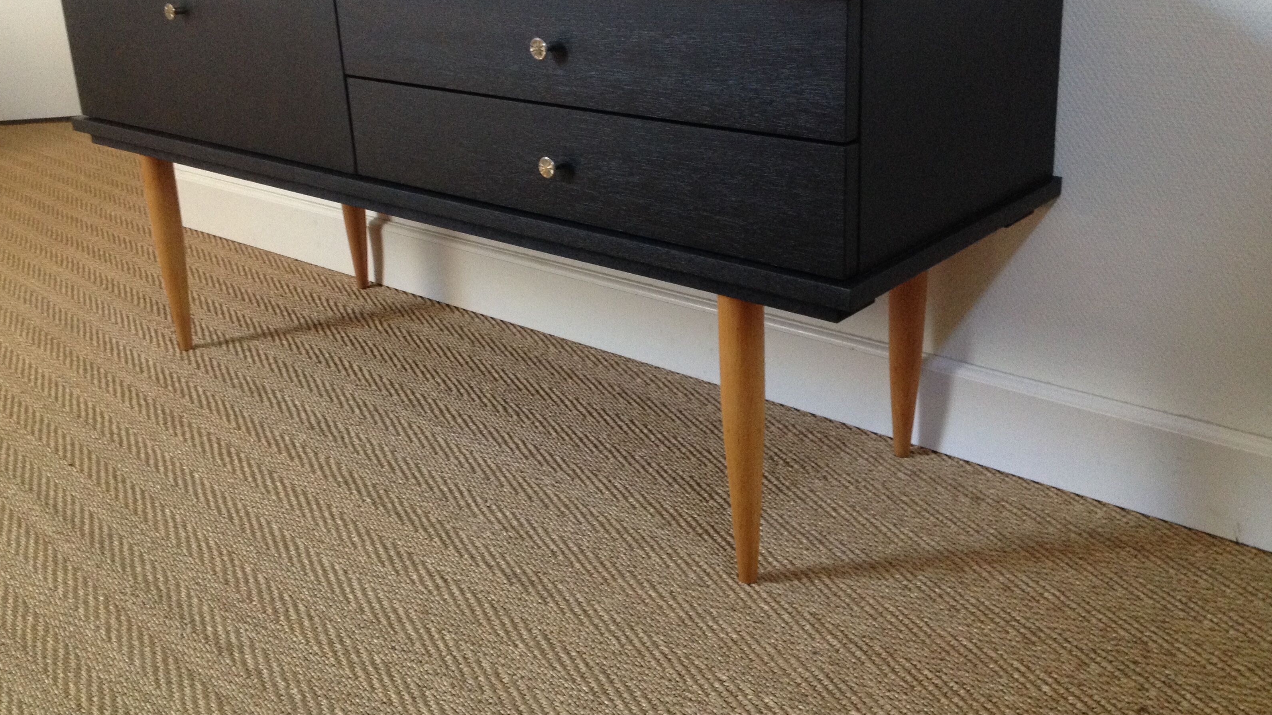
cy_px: 239
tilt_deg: -19.0
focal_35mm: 39
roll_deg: +1.1
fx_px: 1315
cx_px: 626
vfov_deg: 30.2
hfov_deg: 51.6
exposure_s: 1/20
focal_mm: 4.28
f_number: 2.4
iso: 250
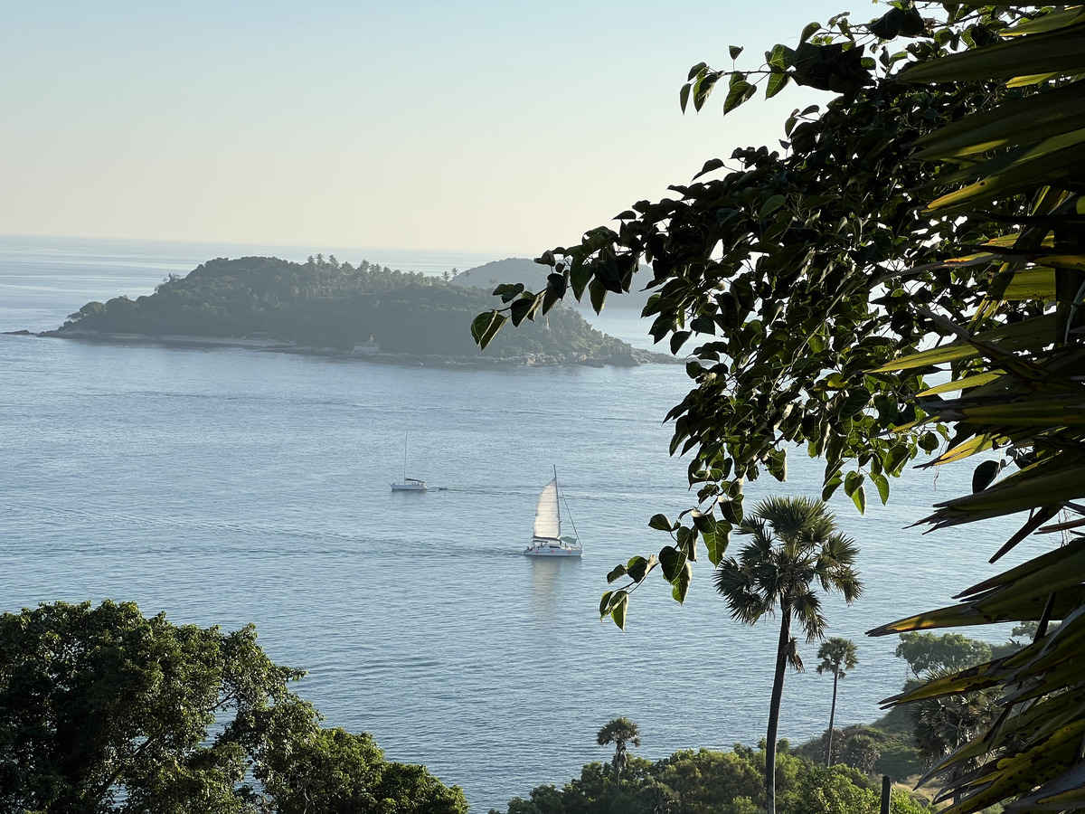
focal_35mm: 77
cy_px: 407
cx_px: 542
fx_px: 2413
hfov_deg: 25.3
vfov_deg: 19.1
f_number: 2.8
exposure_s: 1/1193
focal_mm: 9
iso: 32
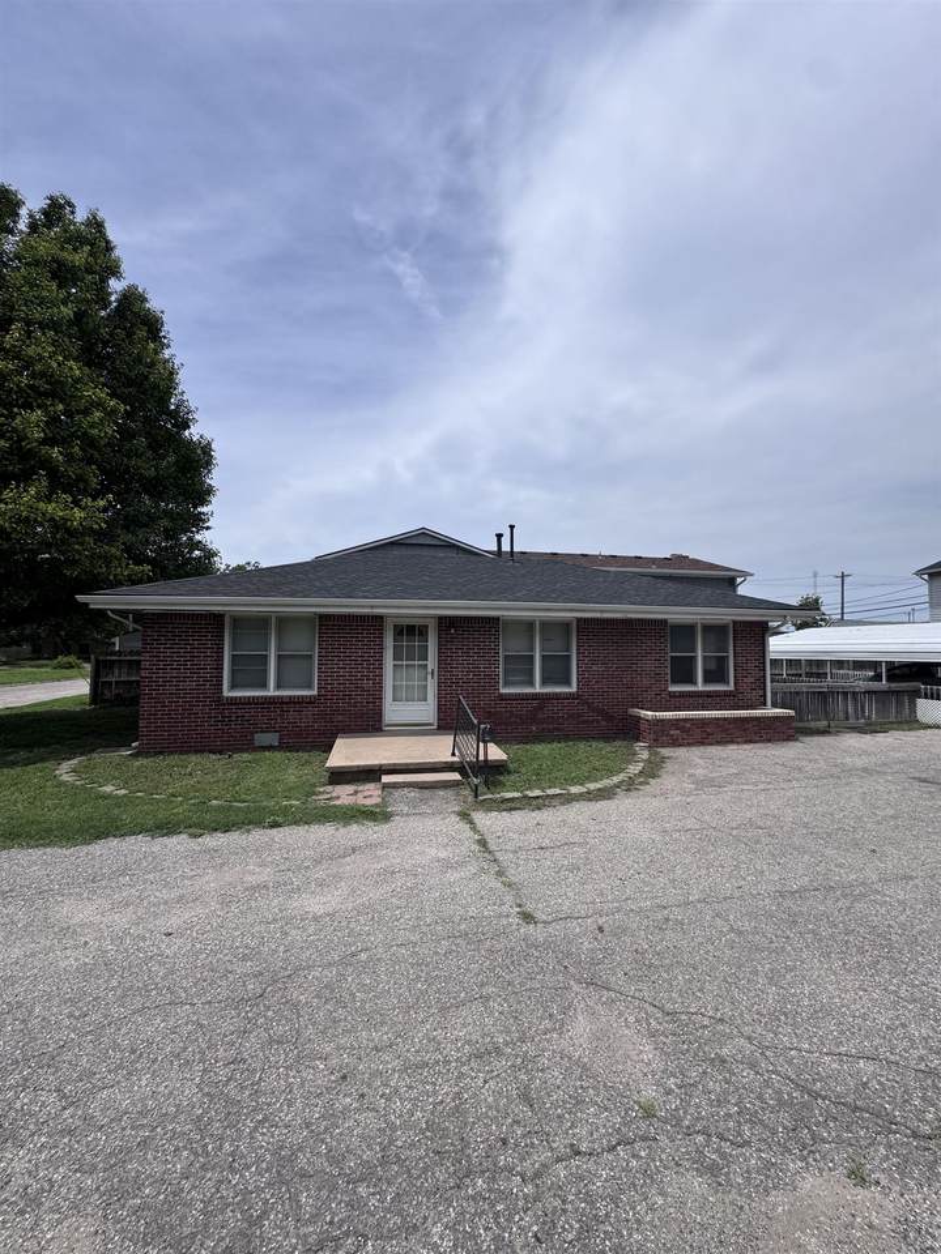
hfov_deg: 85.7
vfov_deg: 102.1
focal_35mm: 14
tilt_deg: +2.4
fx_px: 507
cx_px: 470
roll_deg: -0.3
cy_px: 627
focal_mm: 2.22
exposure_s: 1/3906
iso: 50
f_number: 2.2
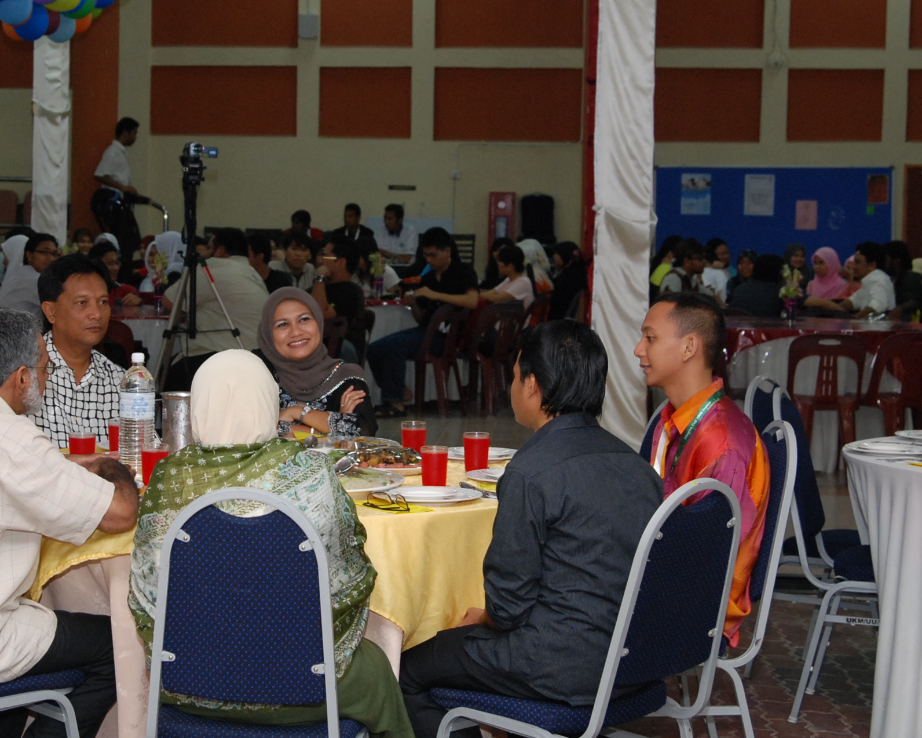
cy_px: 315
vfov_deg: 19.9
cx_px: 311
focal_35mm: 77
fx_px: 2101
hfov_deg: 24.6
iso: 500
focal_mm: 30
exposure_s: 1/60
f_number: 4
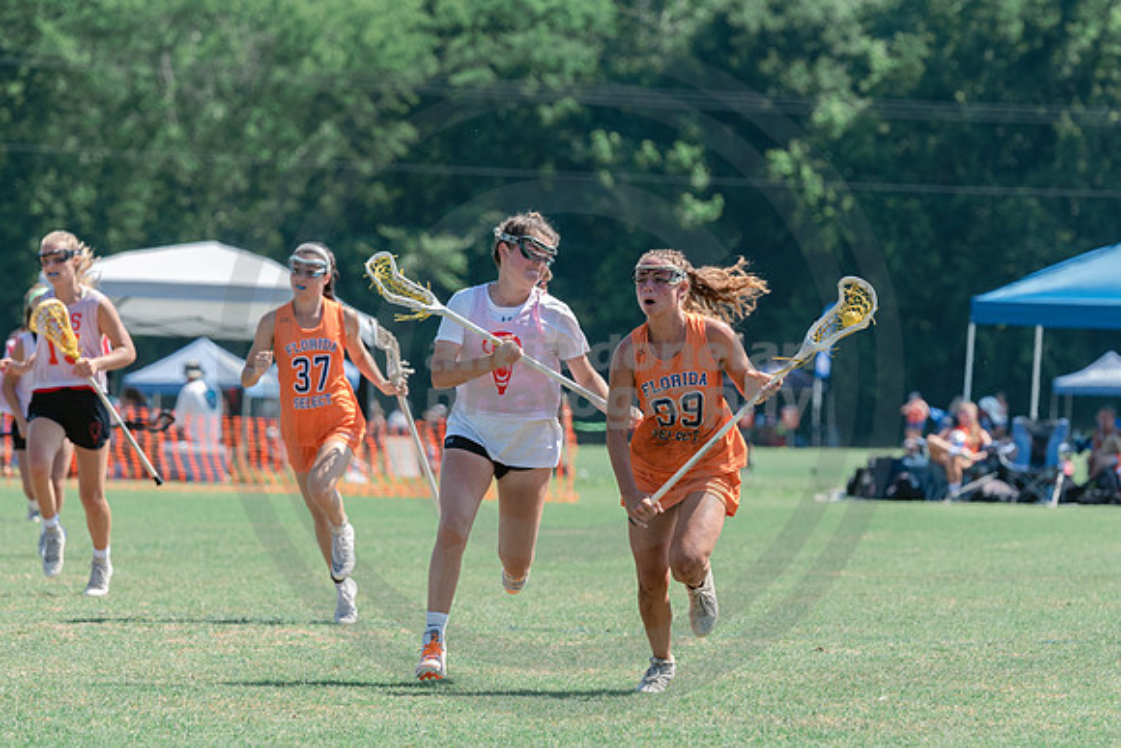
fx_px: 8797
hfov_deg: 7.3
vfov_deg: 4.9
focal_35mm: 282
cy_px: 434
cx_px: 655
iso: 400
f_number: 4.5
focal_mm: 185
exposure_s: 1/1250
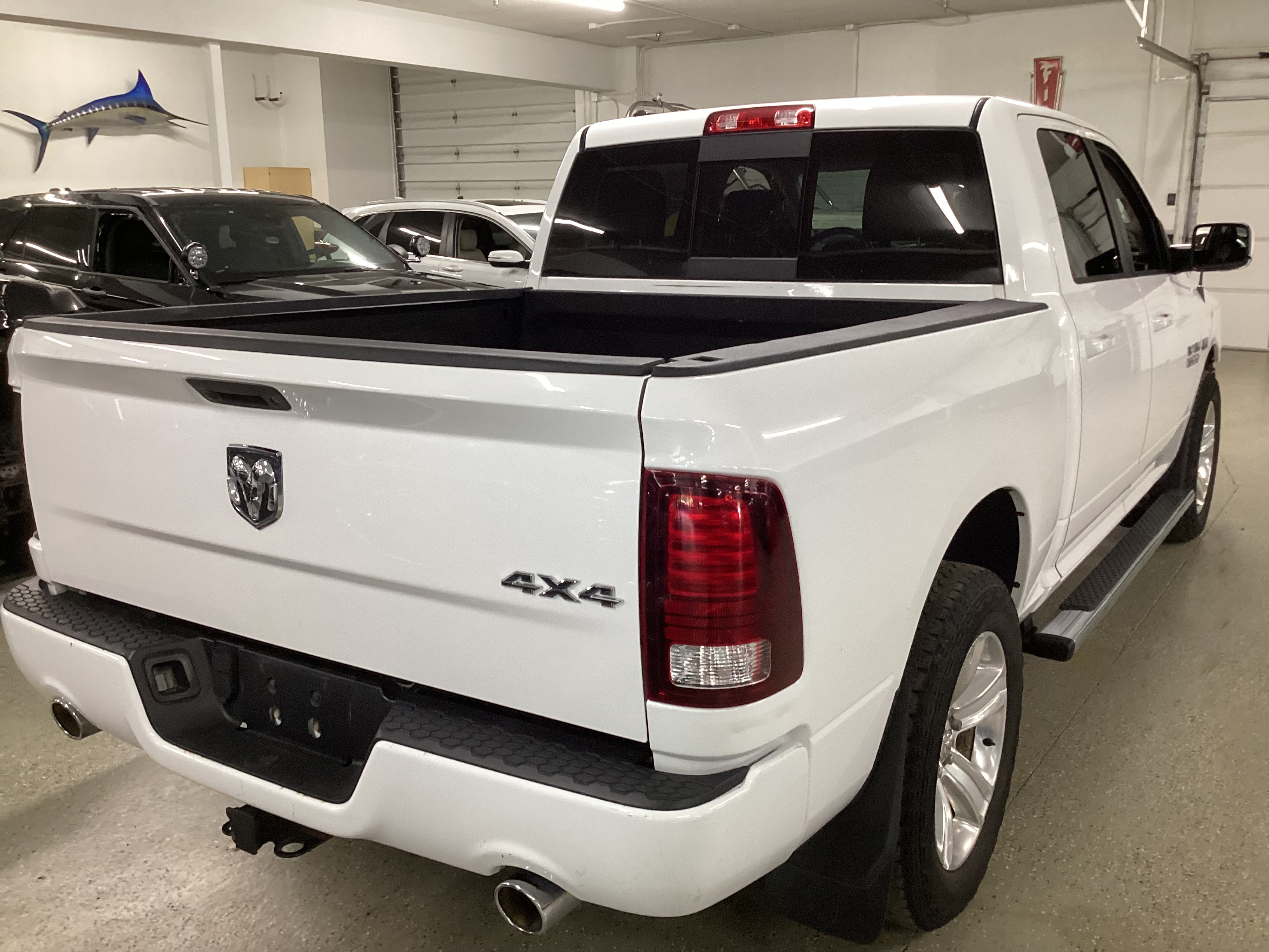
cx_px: 634
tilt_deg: -15.0
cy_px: 476
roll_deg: -0.4
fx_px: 1136
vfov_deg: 45.4
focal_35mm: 31
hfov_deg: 58.4
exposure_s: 1/50
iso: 160
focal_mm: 3.3
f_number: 2.4
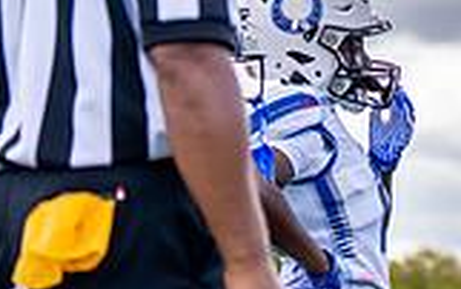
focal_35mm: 303
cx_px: 739
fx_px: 3811
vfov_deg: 4.3
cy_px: 274
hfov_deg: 6.8
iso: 250
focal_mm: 70
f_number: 2.8
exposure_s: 1/2000
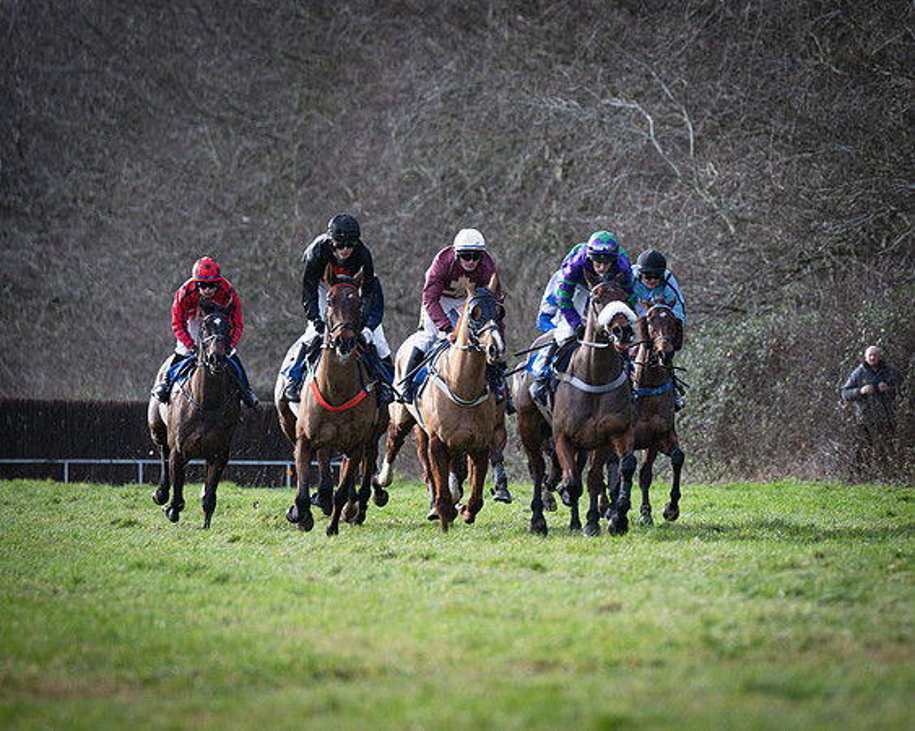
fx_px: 11654
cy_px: 293
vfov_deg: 3.6
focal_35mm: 430
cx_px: 611
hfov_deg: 4.5
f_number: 2.8
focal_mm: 190
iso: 400
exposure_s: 1/2000
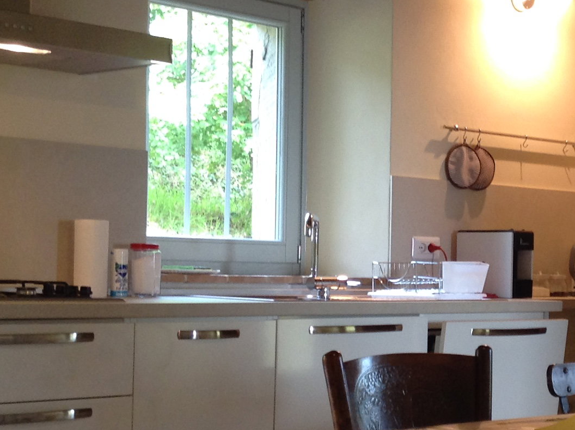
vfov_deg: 18.1
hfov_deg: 23.7
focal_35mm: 81
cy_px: 265
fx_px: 1344
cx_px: 479
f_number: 2.4
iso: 50
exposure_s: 1/25
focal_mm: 3.3
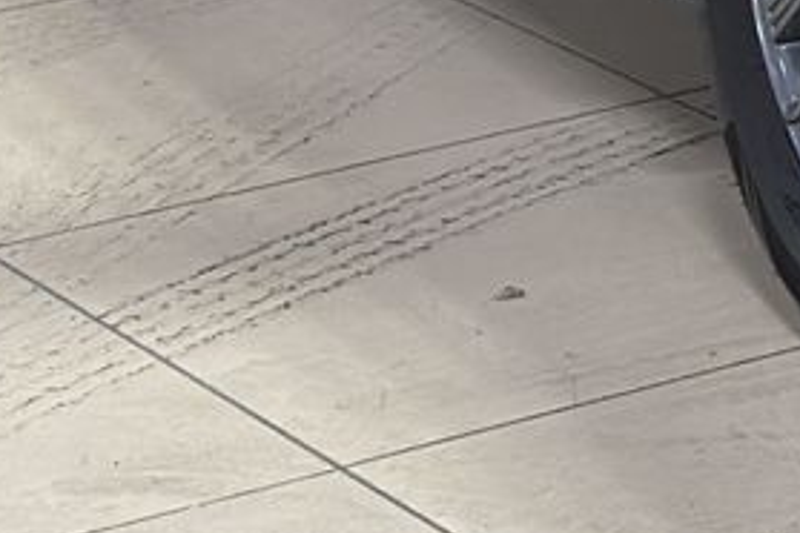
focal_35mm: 258
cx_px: 1566
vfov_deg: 5.2
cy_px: -719
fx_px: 5733
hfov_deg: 7.7
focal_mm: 6.86
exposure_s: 1/100
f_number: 1.78
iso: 160
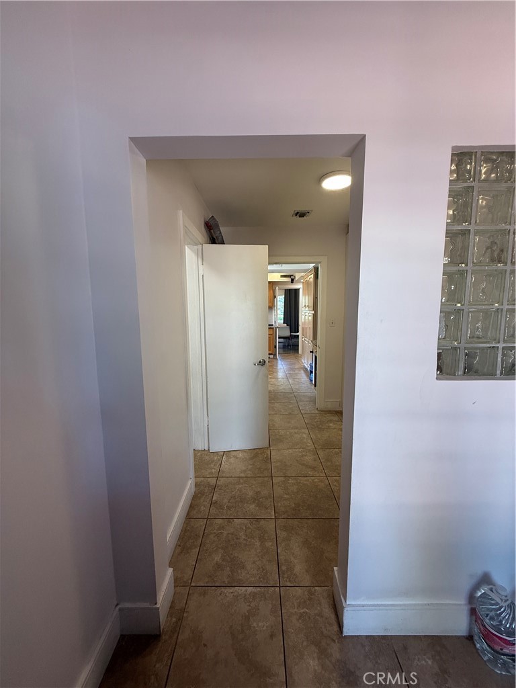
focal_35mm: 14
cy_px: 344
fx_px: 278
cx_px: 258
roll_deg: -0.7
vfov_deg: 102.1
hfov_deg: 85.7
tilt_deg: -6.5
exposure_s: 1/120
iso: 160
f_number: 2.2
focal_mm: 2.22
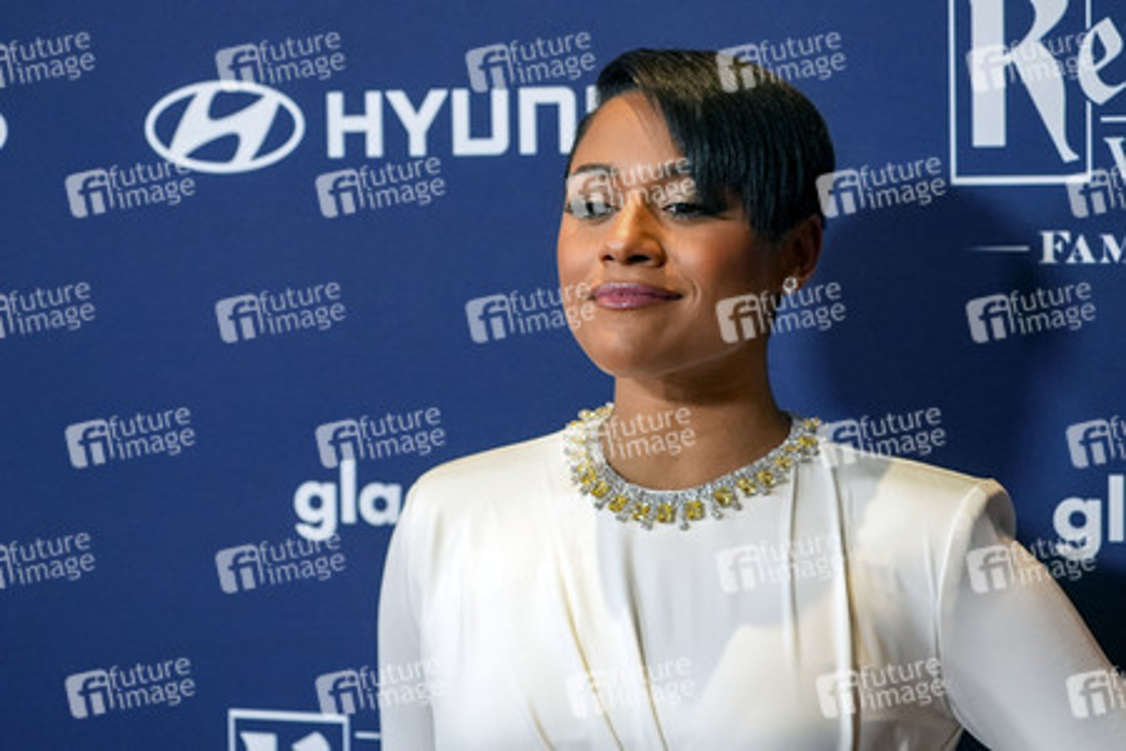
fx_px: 3128
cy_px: 376
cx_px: 563
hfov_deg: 20.4
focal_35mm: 100
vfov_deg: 13.7
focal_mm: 100
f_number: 5.6
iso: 6400
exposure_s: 1/320
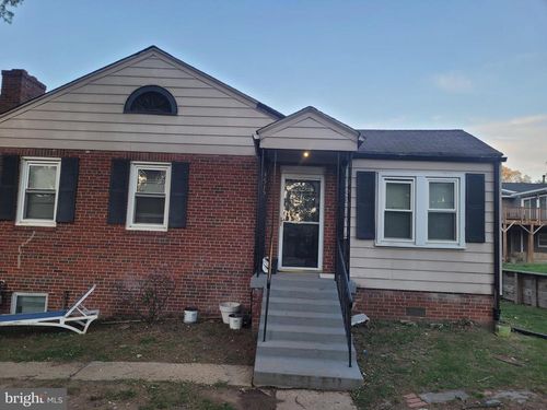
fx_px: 411
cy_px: 205
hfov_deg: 67.3
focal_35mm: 26
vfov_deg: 53.1
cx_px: 274
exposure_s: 1/120
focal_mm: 5.4
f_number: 1.8
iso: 80
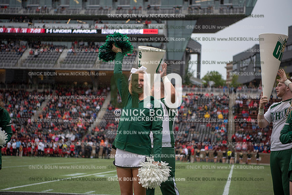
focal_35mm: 70
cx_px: 146
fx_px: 568
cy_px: 98
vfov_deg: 19.5
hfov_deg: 28.8
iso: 250
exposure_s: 1/1000
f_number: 2.8
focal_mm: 70
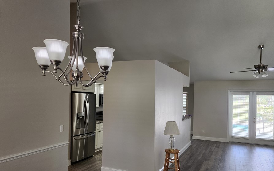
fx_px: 209
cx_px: 142
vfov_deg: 44.4
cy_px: 98
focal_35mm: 28
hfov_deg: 66.5
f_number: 1.8
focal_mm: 6.4
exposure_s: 1/120
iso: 200
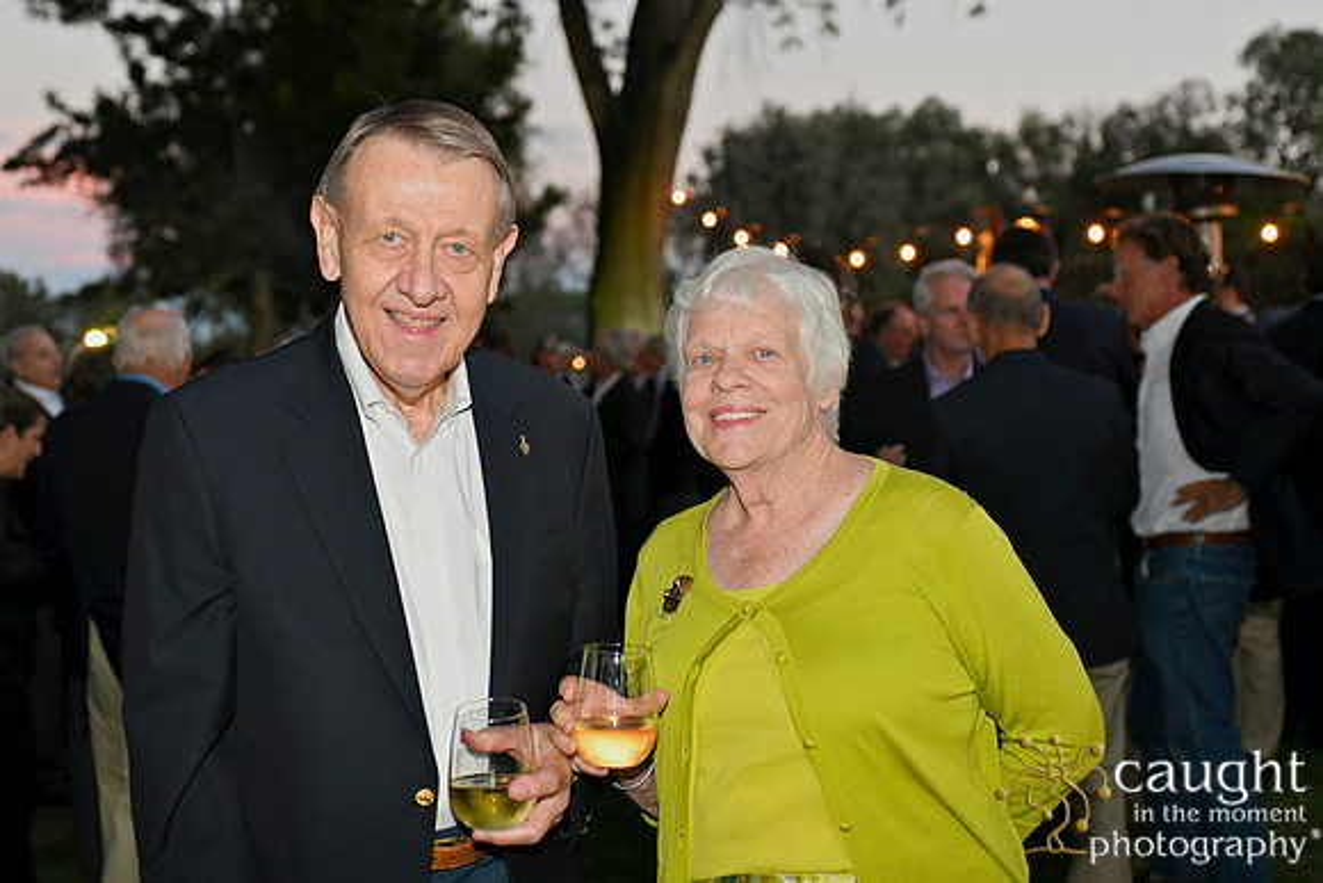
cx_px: 662
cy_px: 442
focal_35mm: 50
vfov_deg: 27.0
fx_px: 1838
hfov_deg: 39.6
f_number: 3.5
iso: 1000
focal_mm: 50
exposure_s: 1/125
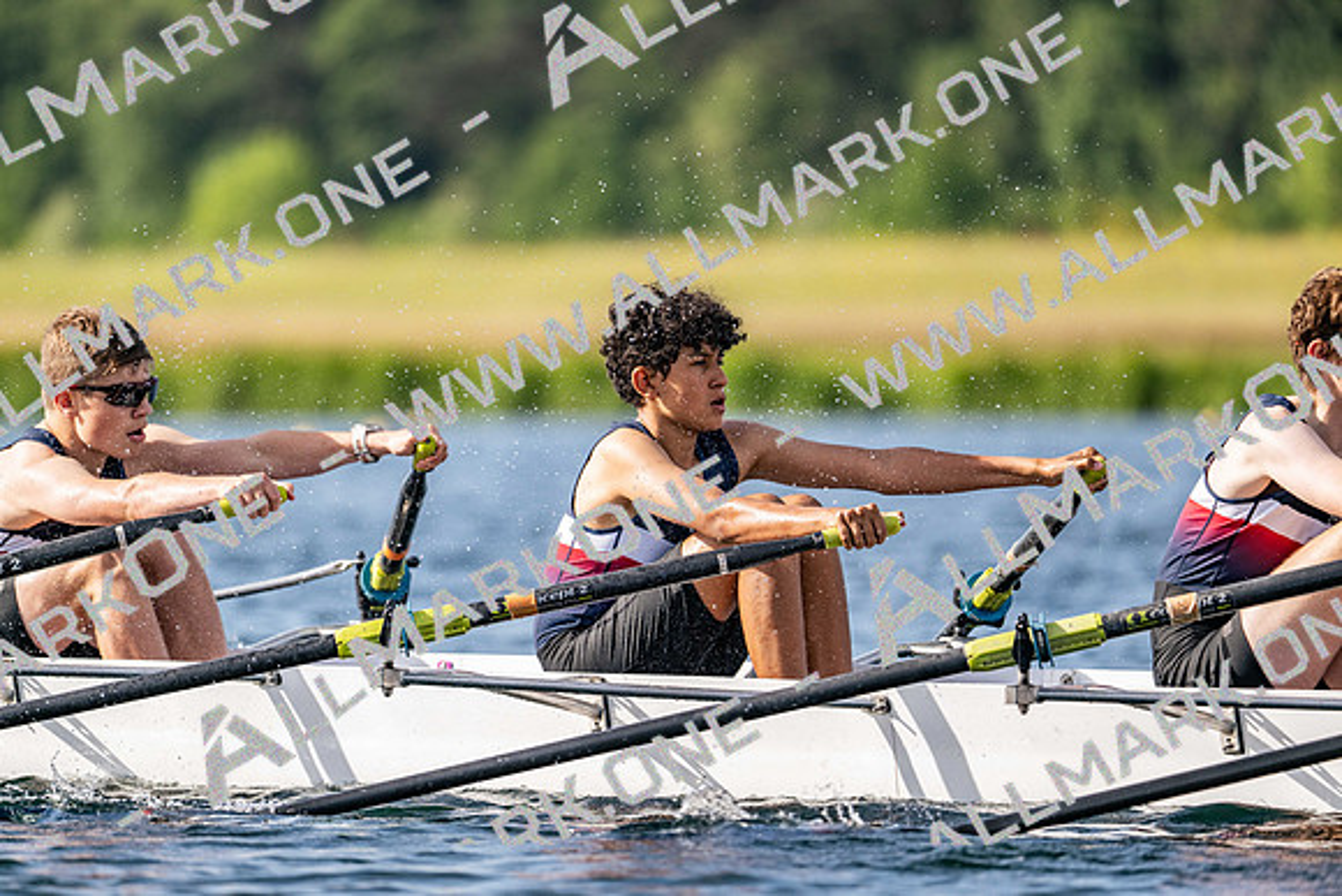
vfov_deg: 3.4
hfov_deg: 5.2
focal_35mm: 400
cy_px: 448
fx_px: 14914
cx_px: 671
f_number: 4.5
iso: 450
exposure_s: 1/2500
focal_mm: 400
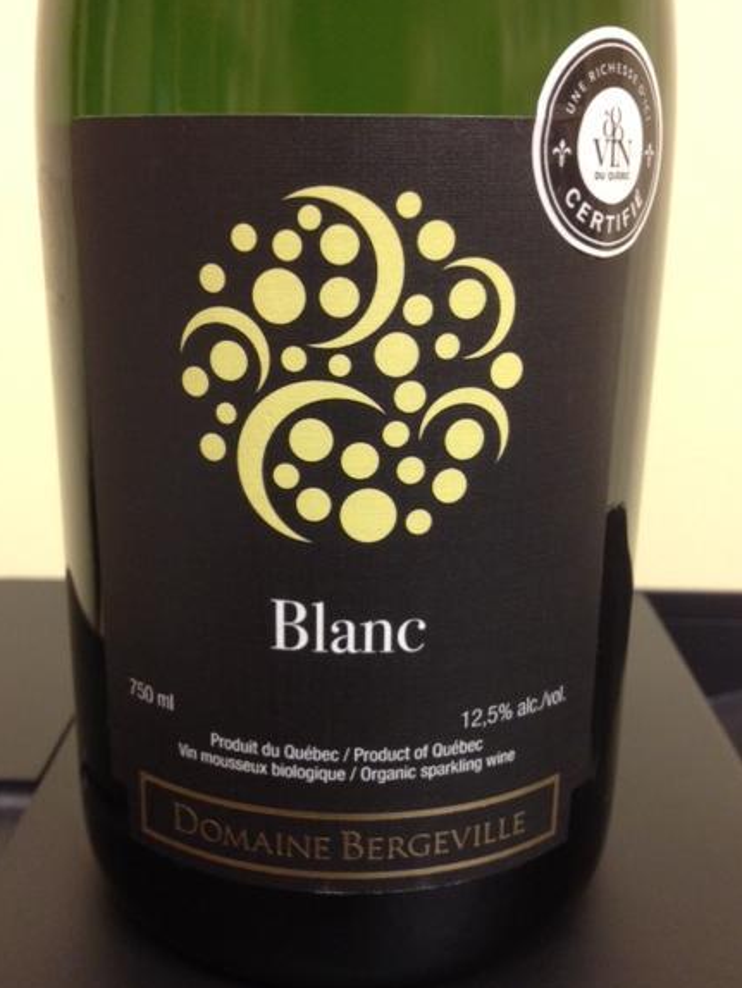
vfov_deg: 47.8
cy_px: 485
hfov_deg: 36.8
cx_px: 348
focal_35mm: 39
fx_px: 1114
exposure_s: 1/20
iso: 200
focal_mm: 4.28
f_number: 2.4
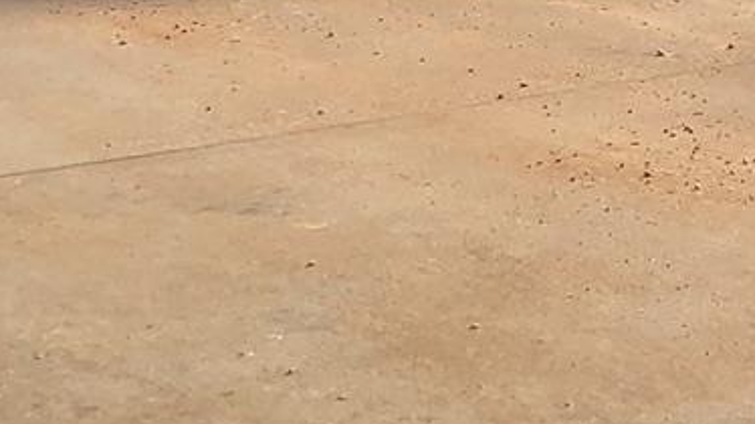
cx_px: 935
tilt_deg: -3.2
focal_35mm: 167
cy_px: -468
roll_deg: -0.5
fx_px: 3342
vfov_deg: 7.0
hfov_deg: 12.5
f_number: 1.8
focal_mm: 4
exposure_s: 1/2088
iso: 20
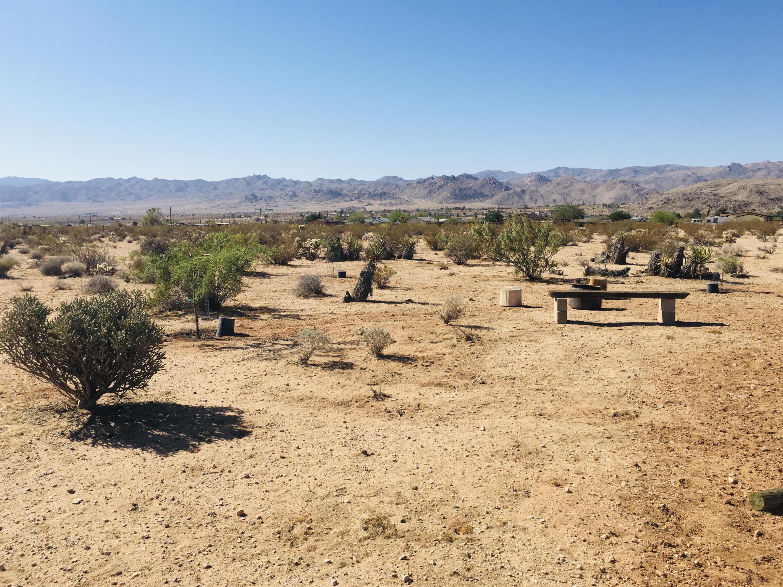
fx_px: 679
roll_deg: -0.6
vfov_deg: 46.8
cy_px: 303
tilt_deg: -7.8
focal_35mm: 30
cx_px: 383
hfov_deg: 60.0
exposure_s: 1/2481
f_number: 2.2
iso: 25
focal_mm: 4.15
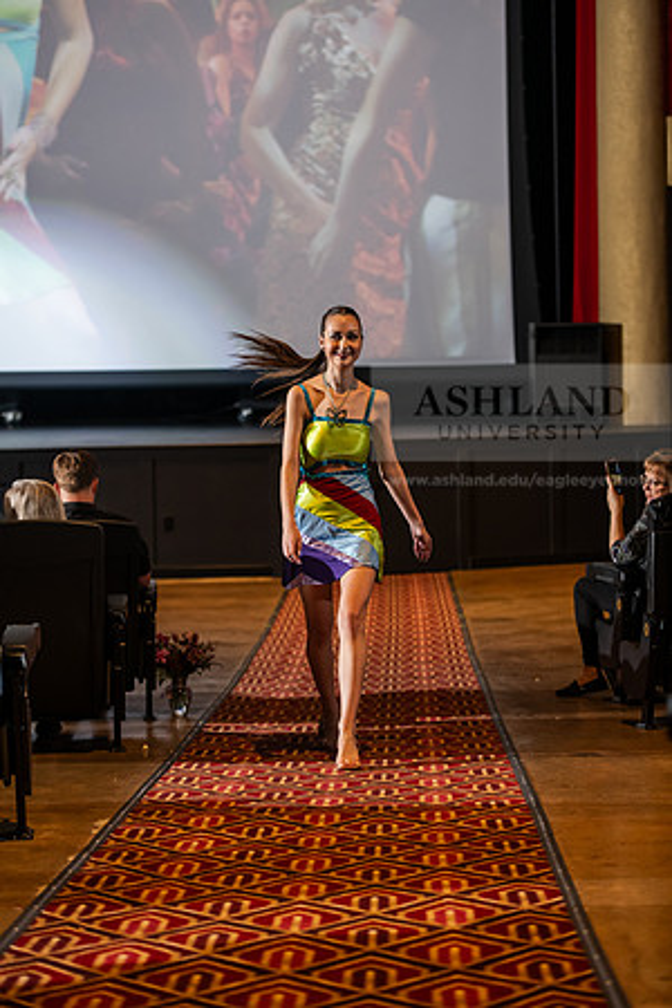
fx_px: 2576
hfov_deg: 14.9
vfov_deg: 22.1
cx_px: 336
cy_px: 504
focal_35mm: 92
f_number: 3.2
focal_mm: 92
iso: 2000
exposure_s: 1/200
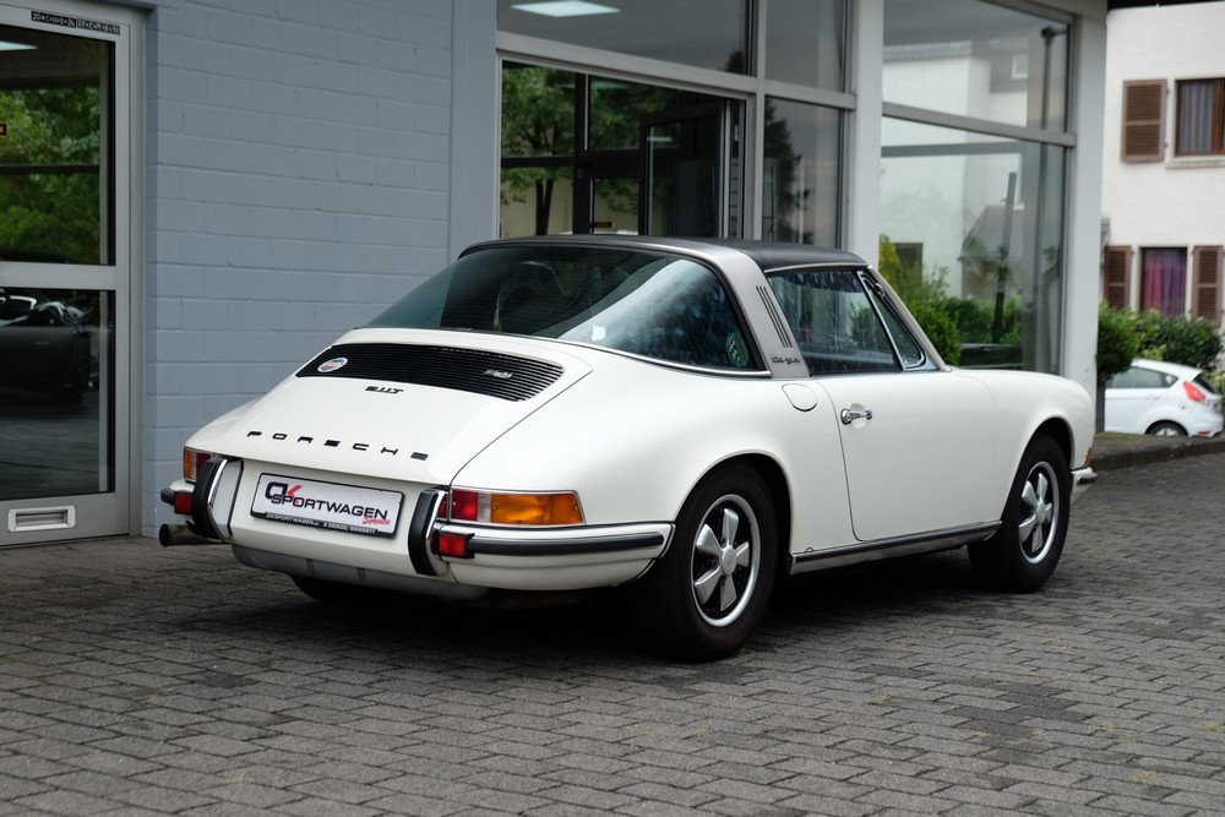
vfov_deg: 22.3
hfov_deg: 32.9
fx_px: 2076
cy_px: 408
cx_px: 612
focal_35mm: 61
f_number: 4.5
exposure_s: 1/140
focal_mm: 40.7
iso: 200
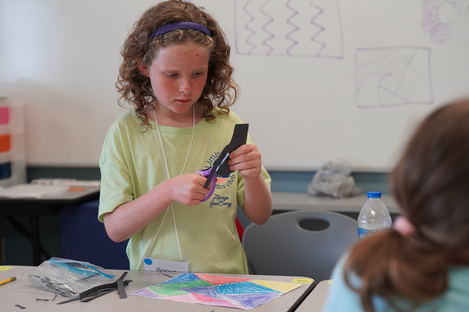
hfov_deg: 28.8
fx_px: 912
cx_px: 234
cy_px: 156
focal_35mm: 70
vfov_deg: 19.5
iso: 1600
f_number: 4
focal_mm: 70
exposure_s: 1/160
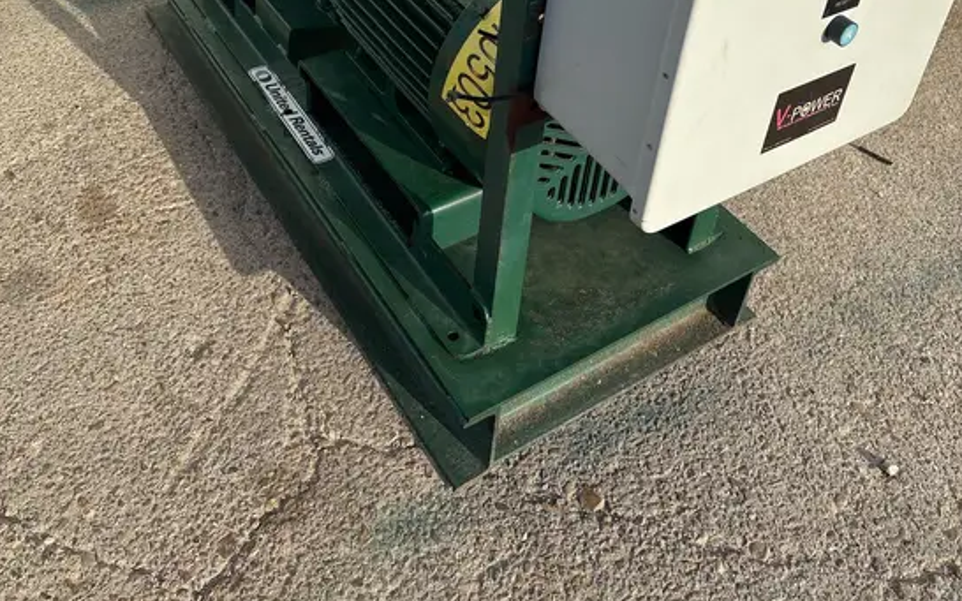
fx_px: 970
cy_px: 4
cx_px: 479
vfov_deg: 31.8
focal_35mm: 37
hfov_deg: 52.8
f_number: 1.6
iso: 50
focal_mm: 5.96
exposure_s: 1/3623
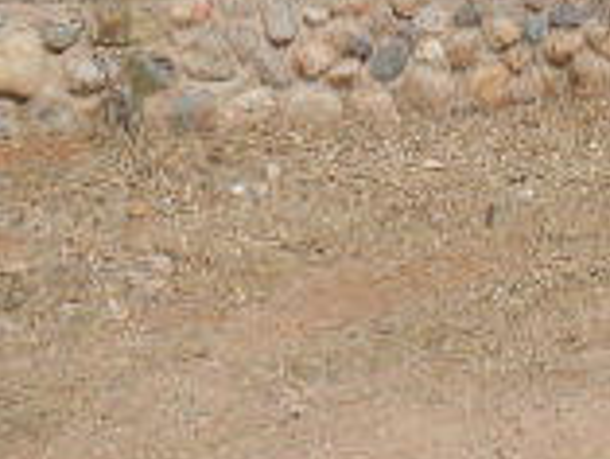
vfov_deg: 13.3
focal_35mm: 106
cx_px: 493
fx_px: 1869
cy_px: -183
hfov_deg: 18.4
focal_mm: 4.7
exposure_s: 1/1600
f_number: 3.4
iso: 80
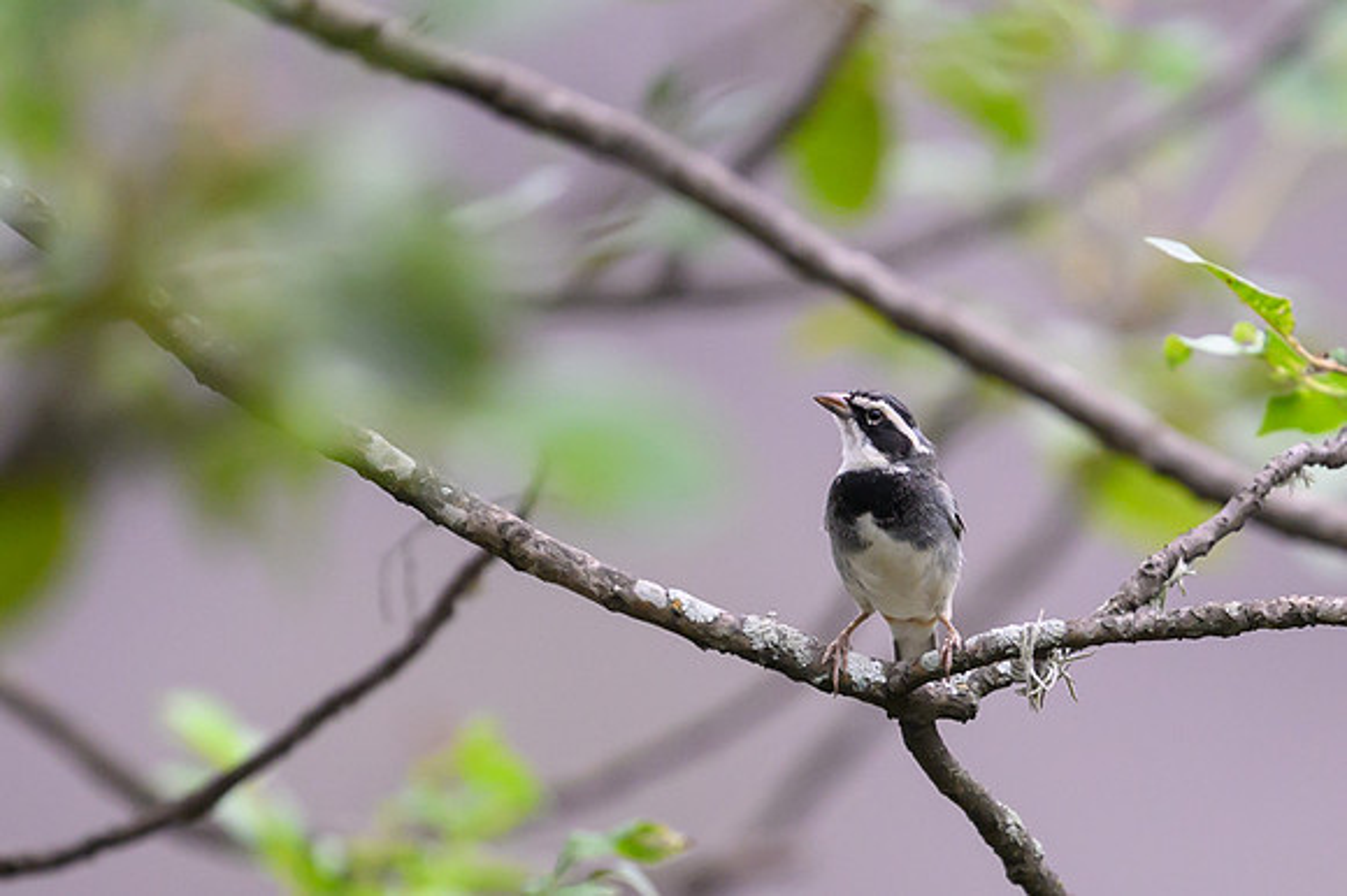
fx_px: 42892
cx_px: 966
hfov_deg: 1.8
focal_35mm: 1147
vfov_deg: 1.2
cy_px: 595
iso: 2000
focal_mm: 560
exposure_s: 1/3200
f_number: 4
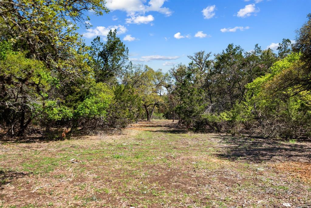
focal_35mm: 35
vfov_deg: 37.9
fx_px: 302
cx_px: 156
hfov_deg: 54.4
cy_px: 104
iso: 200
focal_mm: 35
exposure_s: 1/200
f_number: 9
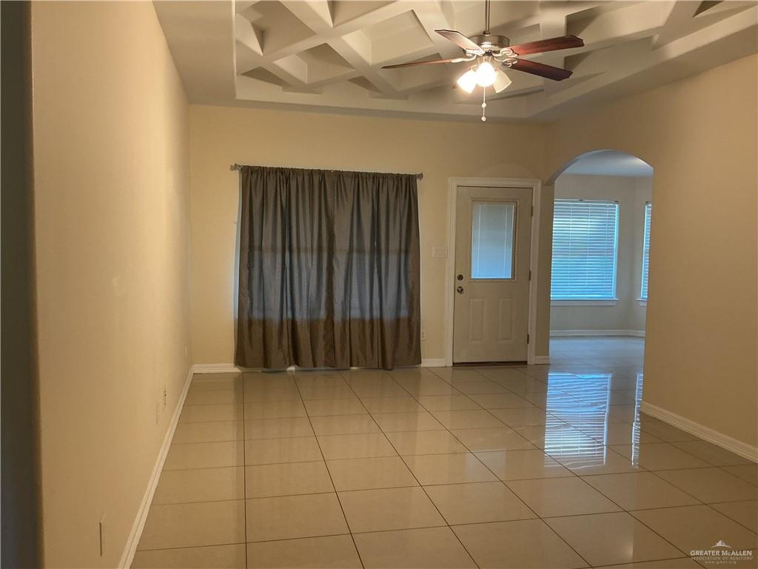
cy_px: 284
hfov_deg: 61.7
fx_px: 635
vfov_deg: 48.2
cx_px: 379
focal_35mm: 29
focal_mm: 3
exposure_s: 1/60
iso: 160
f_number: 1.8
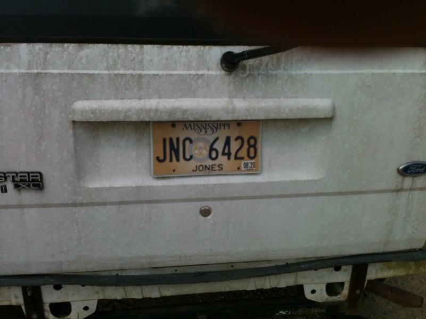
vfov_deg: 40.7
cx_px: 213
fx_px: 431
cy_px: 160
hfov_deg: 52.6
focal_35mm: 35
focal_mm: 3.85
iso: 64
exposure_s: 1/1735
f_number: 2.8
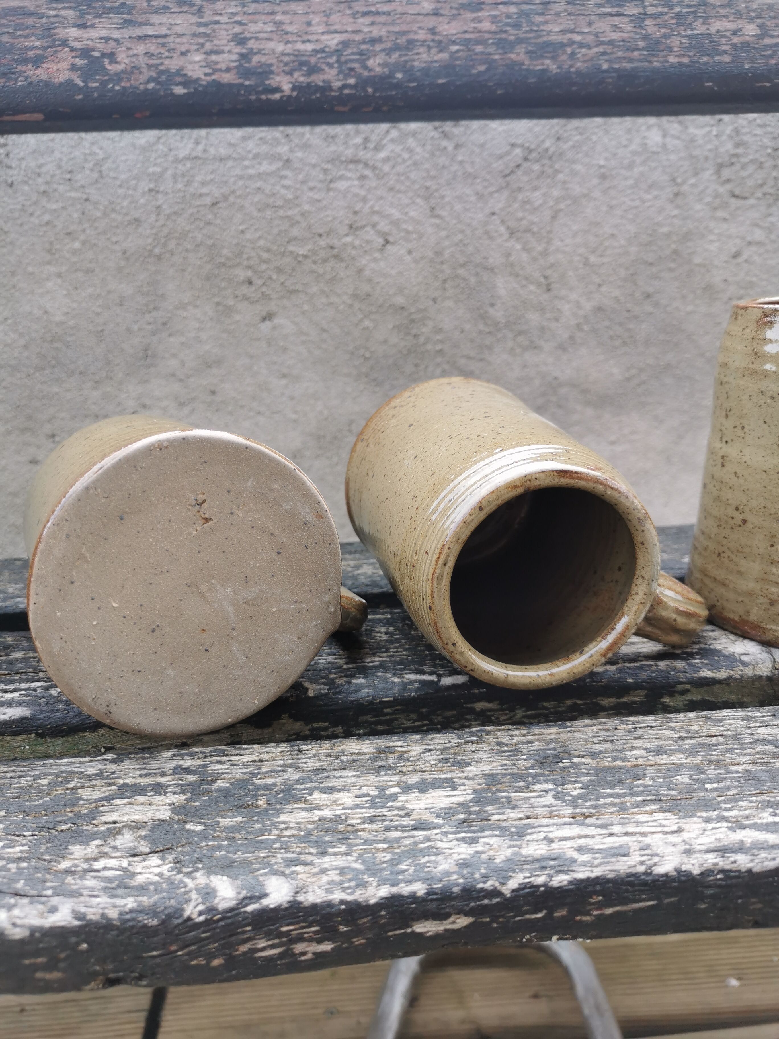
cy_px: 520
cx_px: 390
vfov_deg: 65.3
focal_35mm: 27
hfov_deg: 51.4
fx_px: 810
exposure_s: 1/306
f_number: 1.8
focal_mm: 5.58
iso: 50
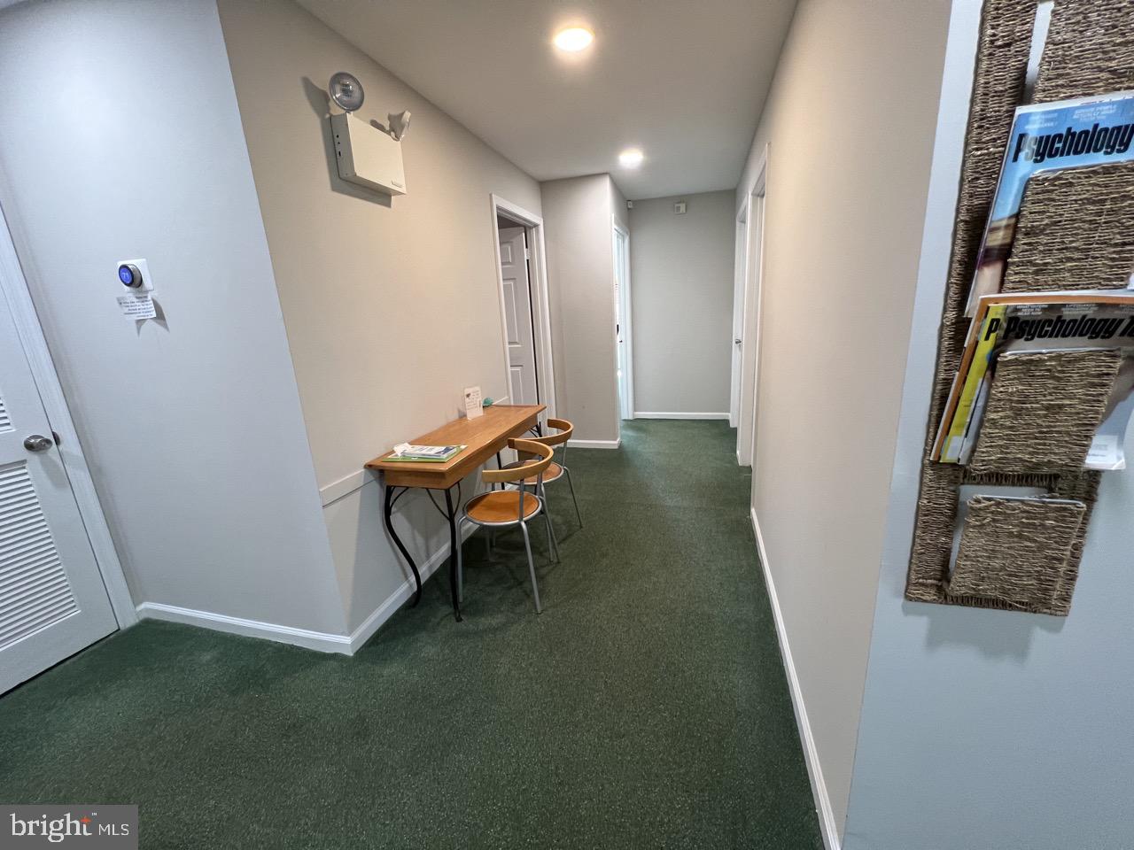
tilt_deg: -14.6
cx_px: 567
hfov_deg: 106.2
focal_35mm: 13
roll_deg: +4.6
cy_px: 425
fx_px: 426
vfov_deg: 89.9
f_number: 1.8
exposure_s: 1/60
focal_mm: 1.57
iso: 200
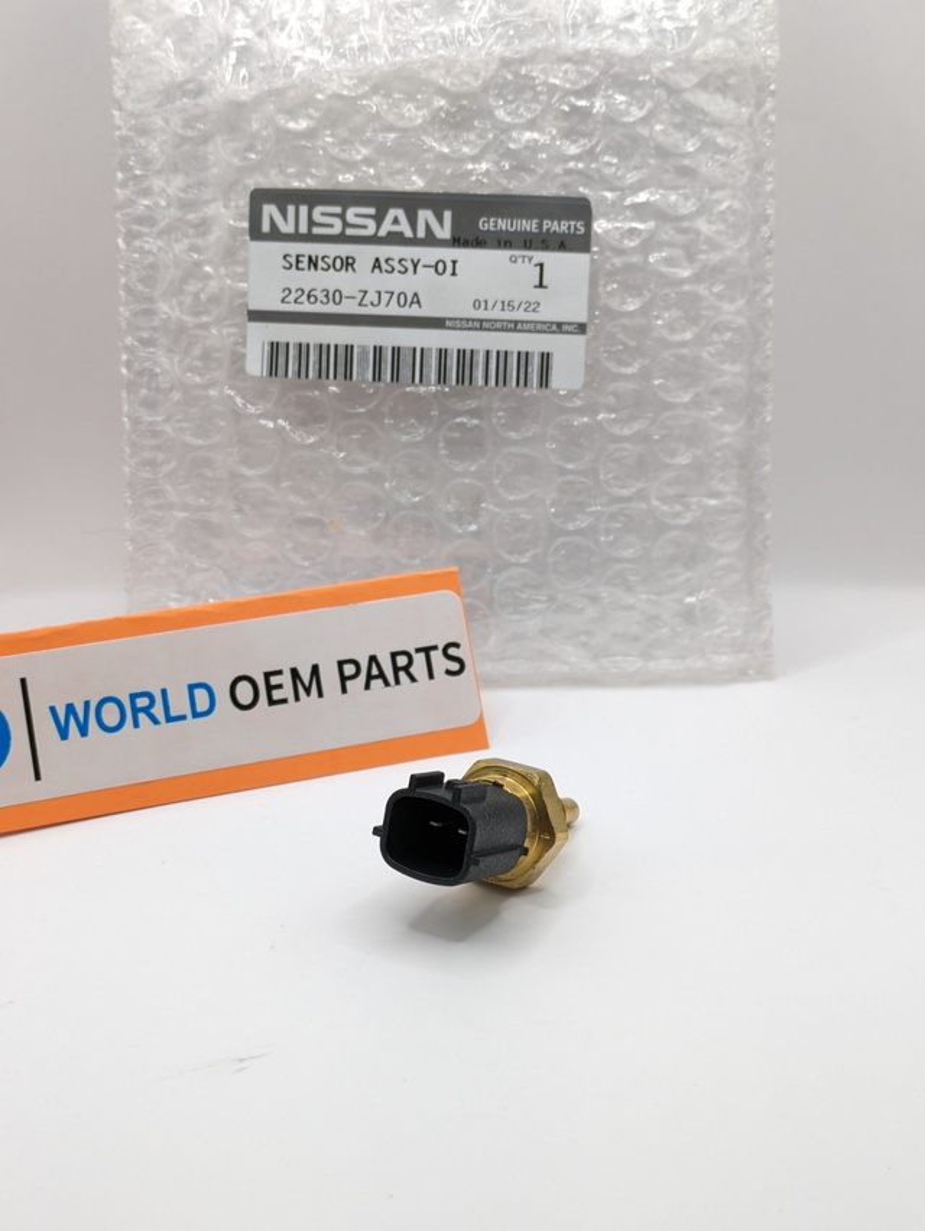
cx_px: 462
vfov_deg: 37.5
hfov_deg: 28.6
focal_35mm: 51
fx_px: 1815
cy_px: 616
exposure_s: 1/253
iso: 49
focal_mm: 5.43
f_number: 1.89
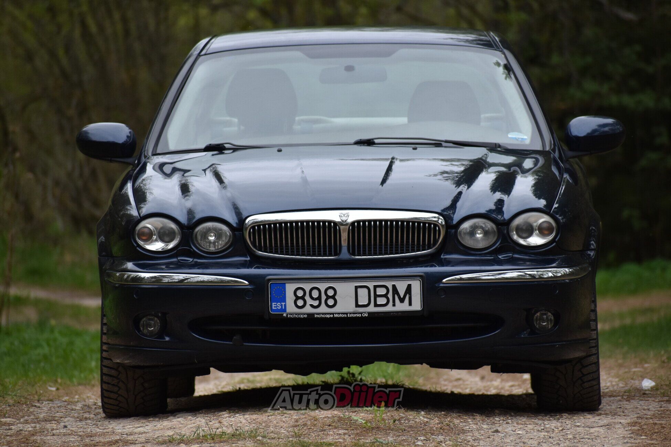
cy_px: 224
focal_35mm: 360
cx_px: 336
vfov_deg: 3.8
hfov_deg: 5.7
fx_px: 6709
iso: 640
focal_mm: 240
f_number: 6
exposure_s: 1/500
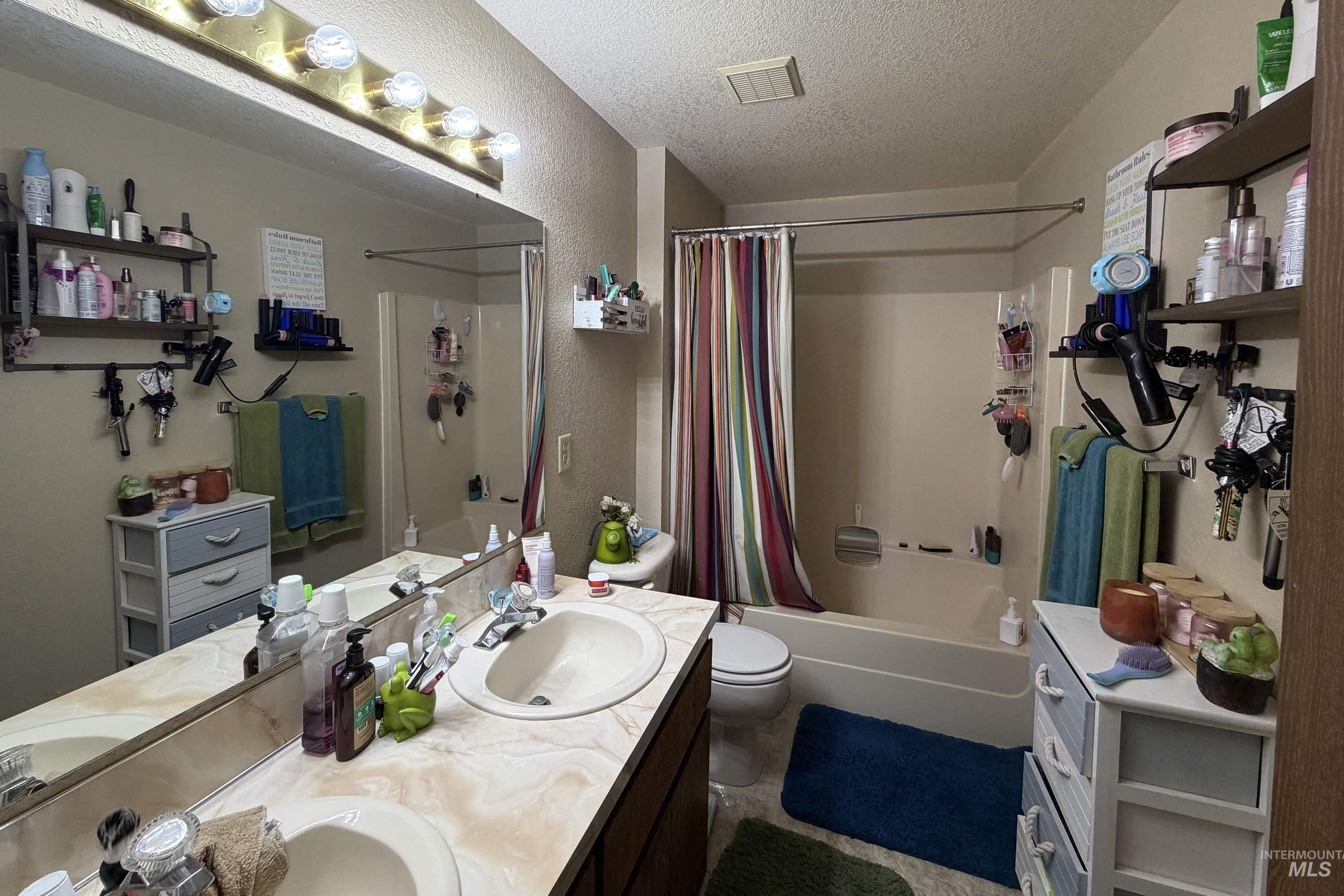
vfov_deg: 76.9
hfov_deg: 100.4
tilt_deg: -3.2
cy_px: 383
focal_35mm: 15
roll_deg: -0.7
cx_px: 672
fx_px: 560
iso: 200
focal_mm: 2.22
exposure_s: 1/120
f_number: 2.2
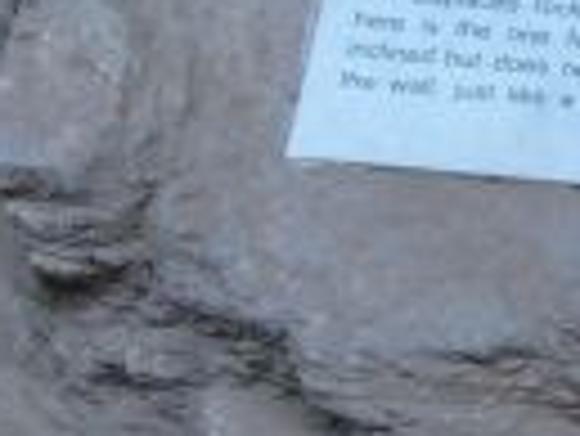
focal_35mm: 140
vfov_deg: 10.6
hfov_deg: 13.4
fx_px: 2348
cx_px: 843
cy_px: 97
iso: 100
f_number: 3.2
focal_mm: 3.9
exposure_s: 1/30
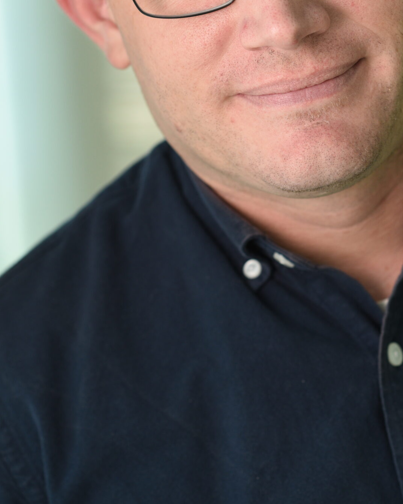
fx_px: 2266
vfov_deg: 12.6
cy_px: 120
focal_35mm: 152
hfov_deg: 10.2
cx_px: 231
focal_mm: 85
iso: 400
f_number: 2.8
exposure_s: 1/500
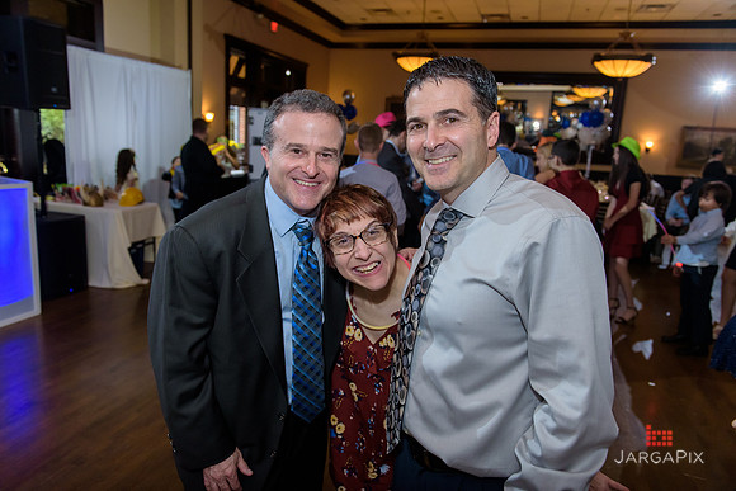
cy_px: 246
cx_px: 368
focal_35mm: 26
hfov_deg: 69.4
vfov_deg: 49.6
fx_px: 532
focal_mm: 26
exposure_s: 1/125
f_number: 3.2
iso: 1600
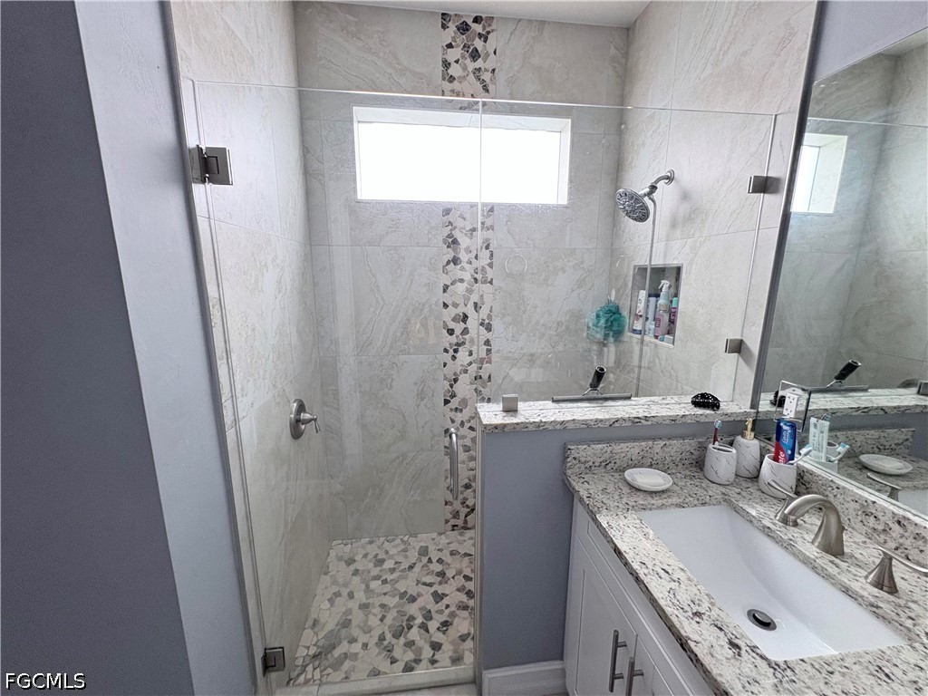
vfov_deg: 85.7
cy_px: 348
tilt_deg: -10.9
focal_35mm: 14
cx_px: 464
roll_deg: +0.4
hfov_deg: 102.1
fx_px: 375
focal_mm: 2.22
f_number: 2.2
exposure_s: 1/60
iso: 250
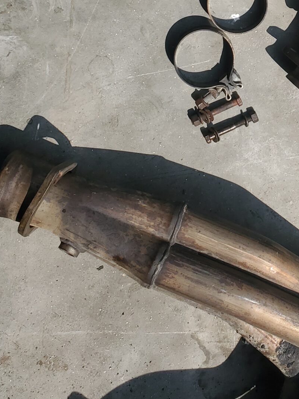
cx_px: 331
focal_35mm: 62
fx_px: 714
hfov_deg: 22.3
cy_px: 12
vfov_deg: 29.4
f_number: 2.4
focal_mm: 4.3
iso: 50
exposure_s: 1/1047
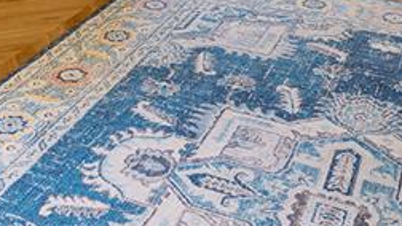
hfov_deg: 30.9
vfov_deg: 13.8
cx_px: 161
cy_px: -282
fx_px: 725
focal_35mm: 68
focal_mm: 16
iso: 100
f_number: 8
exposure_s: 1/1.67
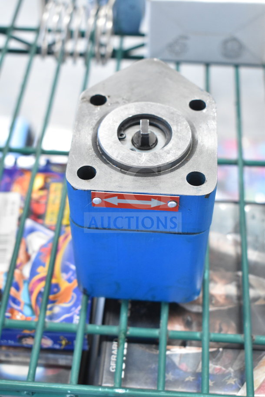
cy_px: 198
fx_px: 662
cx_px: 132
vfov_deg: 33.4
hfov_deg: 22.6
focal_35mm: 60
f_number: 4.8
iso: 2500
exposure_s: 1/60
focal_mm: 40
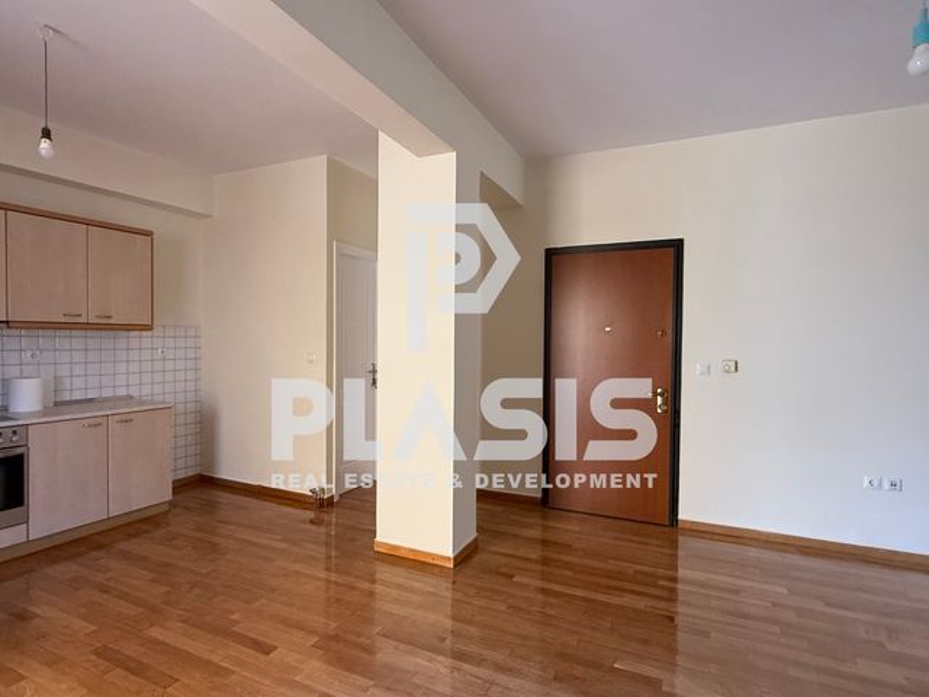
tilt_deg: -1.8
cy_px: 348
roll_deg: -0.4
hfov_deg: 102.1
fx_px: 376
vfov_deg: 85.7
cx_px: 464
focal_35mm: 14
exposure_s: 1/99
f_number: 2.2
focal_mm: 2.22
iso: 320
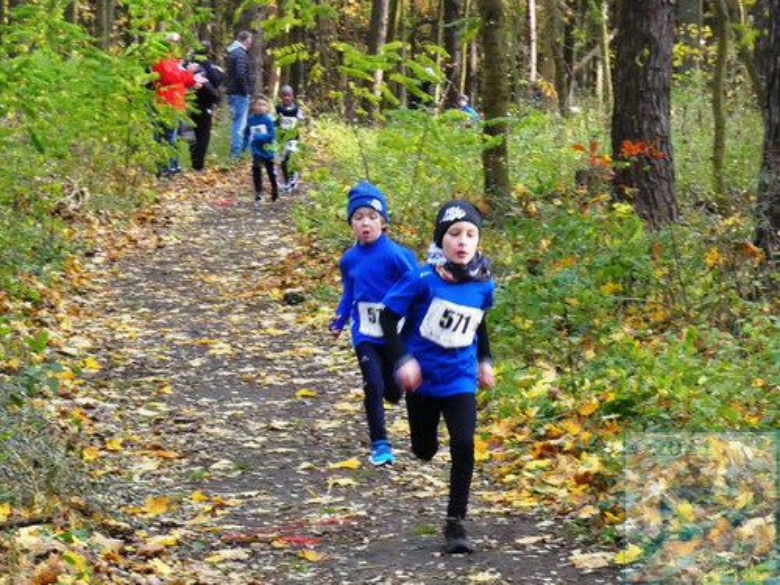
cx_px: 390
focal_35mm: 98
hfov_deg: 20.0
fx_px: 2208
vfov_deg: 15.1
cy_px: 292
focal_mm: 17.5
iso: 320
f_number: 5
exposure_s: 1/80
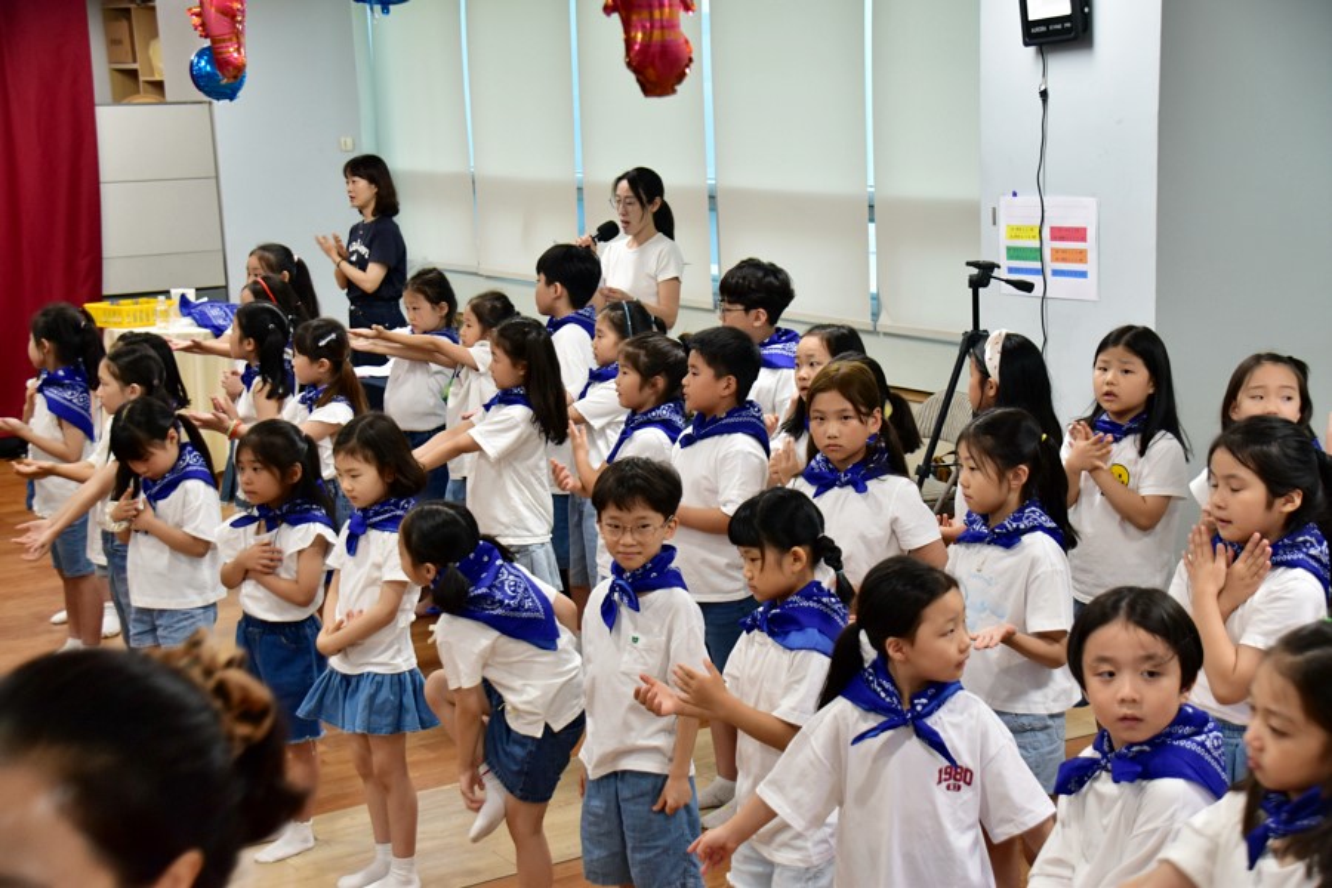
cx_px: 666
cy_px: 444
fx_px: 2220
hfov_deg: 33.4
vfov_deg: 22.6
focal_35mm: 60
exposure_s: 1/50
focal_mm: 40
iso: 800
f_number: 5.6
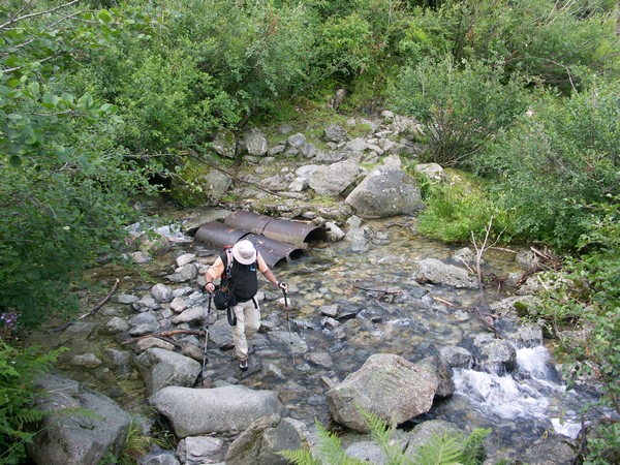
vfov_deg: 45.4
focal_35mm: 31
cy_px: 232
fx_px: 555
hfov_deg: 58.4
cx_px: 310
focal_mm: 8
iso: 64
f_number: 2.8
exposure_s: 1/50
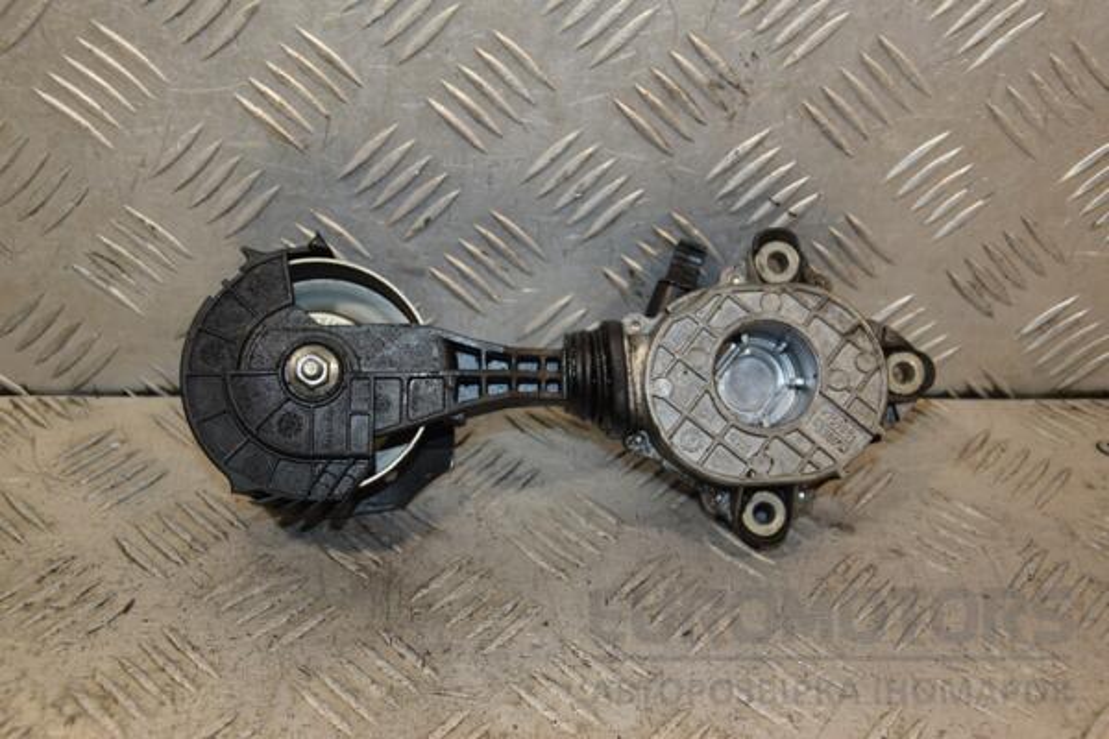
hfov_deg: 43.6
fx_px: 1386
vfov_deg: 29.9
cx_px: 554
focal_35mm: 45
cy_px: 370
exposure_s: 1/200
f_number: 5
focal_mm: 30
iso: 800
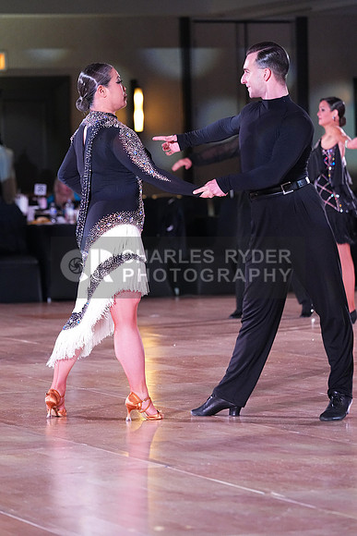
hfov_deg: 8.0
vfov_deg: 12.0
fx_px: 2542
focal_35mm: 171
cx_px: 178
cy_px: 268
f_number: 4.5
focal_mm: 171
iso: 6400
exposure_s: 1/320
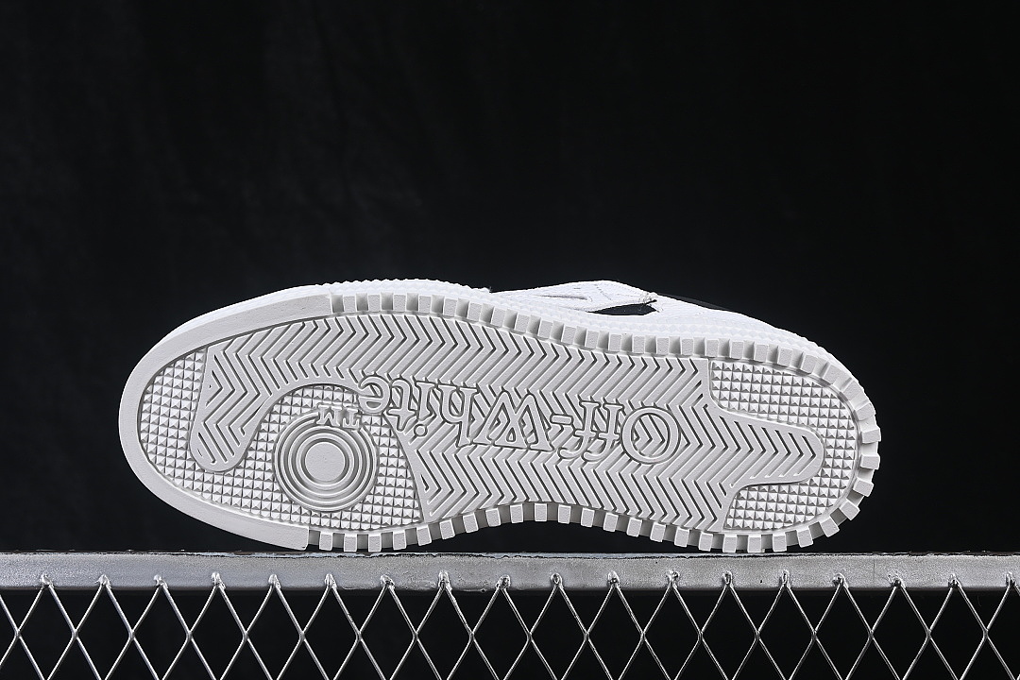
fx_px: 2125
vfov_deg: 18.2
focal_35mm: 75
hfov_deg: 27.0
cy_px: 340
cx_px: 510
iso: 160
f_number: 8
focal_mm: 50
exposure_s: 1/80
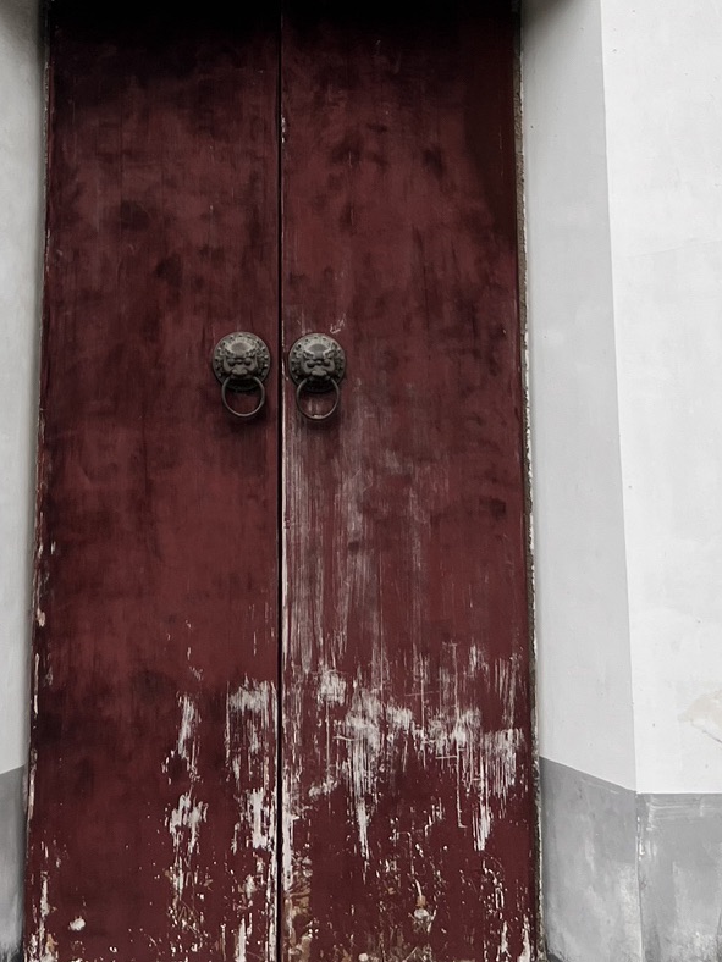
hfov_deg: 22.2
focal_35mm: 66
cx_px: 252
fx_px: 1835
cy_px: 27
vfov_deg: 27.9
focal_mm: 5.7
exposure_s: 1/743
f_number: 1.5
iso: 50
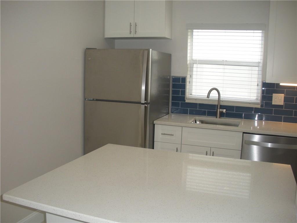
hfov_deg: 51.4
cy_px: 112
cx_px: 148
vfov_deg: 39.7
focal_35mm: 36
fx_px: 309
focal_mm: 6.3
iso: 88
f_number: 3.5
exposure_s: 1/88.2
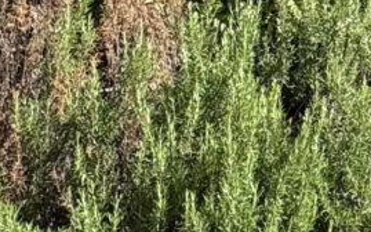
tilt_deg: +7.7
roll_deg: +0.1
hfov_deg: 17.9
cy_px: -253
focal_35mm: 106
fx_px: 1072
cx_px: 531
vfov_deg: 11.1
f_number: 2.2
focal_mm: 2.22
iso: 40
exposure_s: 1/430
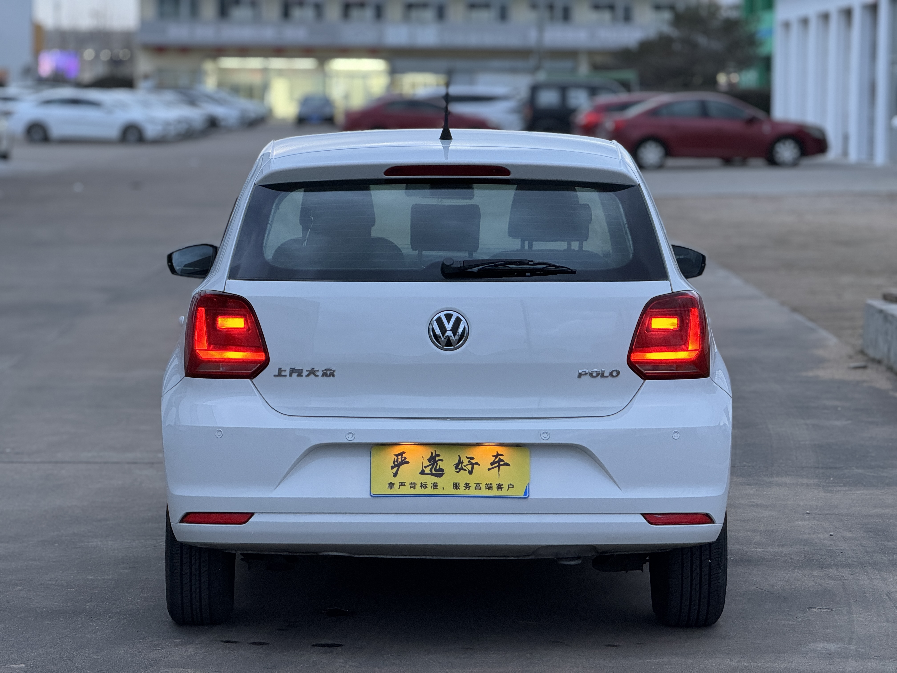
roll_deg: -0.1
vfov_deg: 12.3
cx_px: 448
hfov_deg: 16.4
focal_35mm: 120
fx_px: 3110
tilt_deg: -4.7
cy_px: 336
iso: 250
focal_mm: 15.66
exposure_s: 1/60
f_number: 2.8
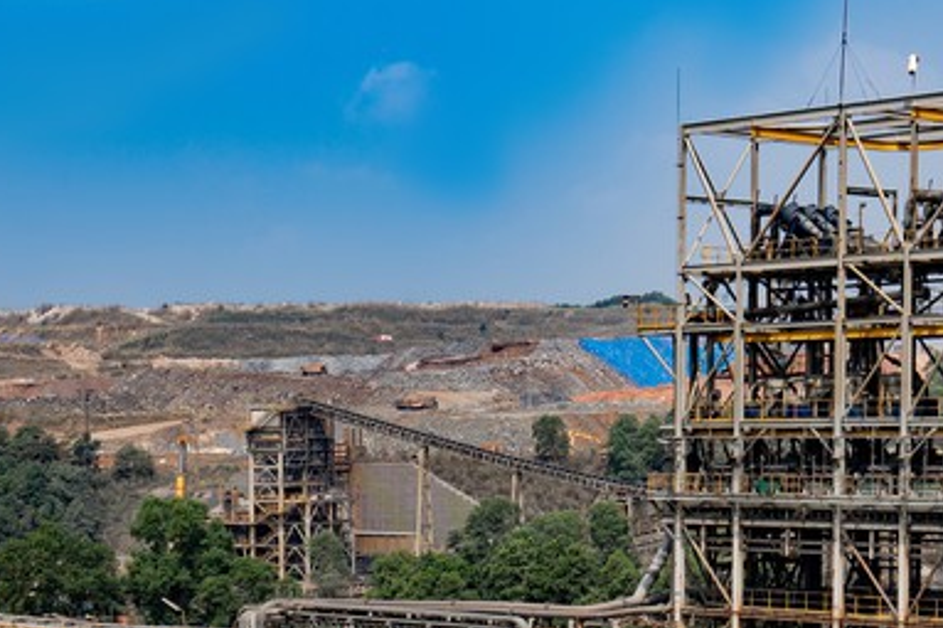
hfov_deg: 23.4
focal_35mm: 87
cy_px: 440
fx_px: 2278
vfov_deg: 15.6
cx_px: 520
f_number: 9
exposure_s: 1/200
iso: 125
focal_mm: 35
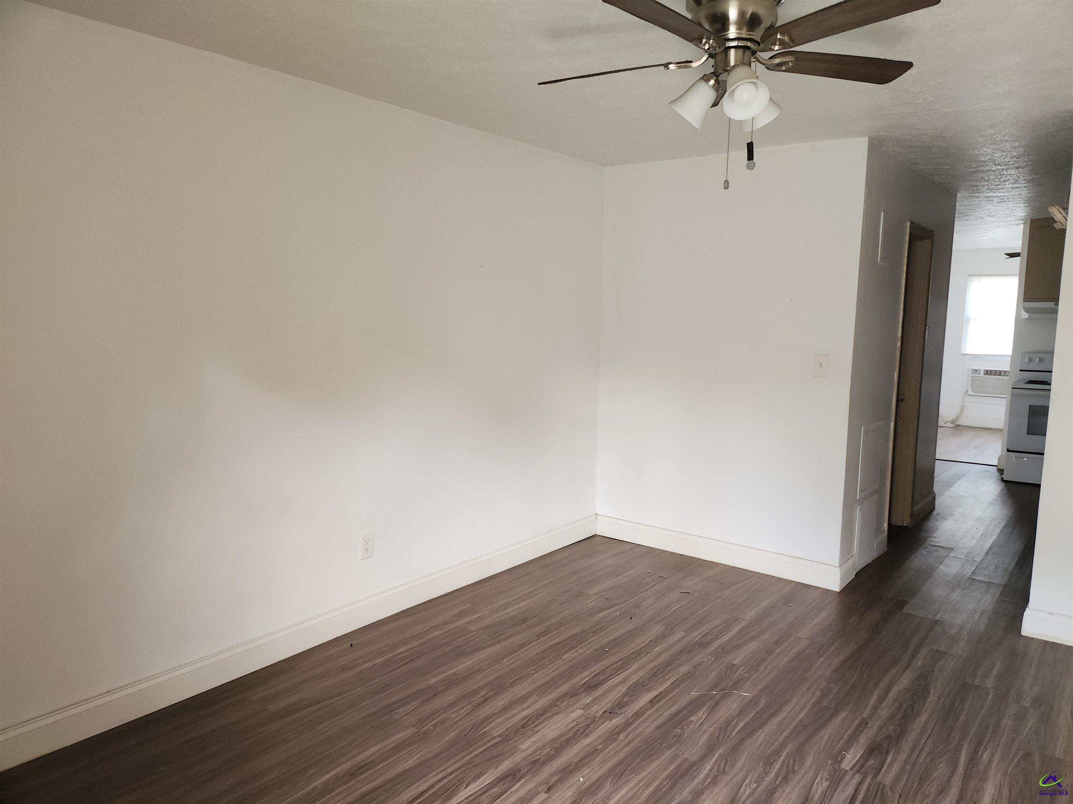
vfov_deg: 56.8
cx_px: 536
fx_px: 744
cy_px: 402
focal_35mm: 24
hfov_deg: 71.6
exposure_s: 1/60
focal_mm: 5
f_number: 1.8
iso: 125
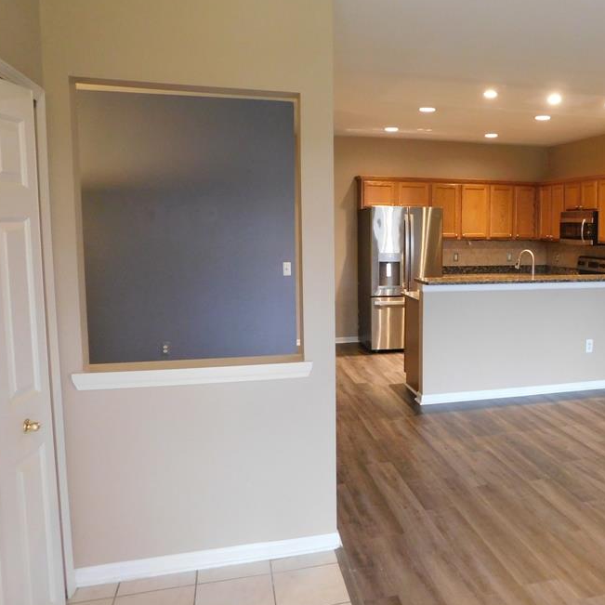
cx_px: 432
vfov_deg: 51.1
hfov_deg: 49.6
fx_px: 633
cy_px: 286
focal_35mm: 32
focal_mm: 4
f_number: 3
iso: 400
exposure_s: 1/20
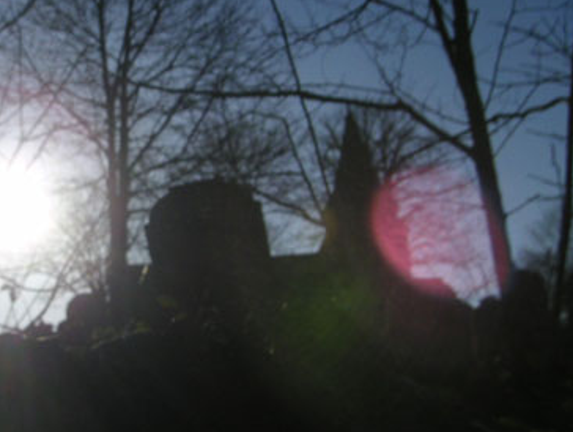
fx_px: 1094
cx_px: 107
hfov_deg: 28.7
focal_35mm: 66
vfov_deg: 22.3
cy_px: 229
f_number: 6.7
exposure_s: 1/750
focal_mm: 5.7
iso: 50
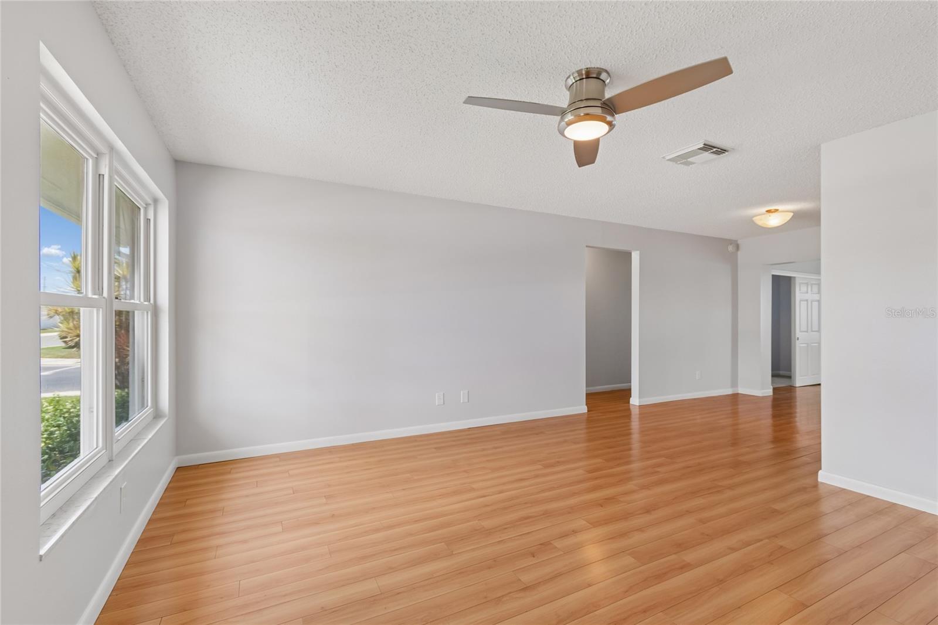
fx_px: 391
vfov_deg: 77.3
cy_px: 312
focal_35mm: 15
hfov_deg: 100.4
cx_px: 469
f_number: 5.6
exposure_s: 1/20
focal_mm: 10
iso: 100
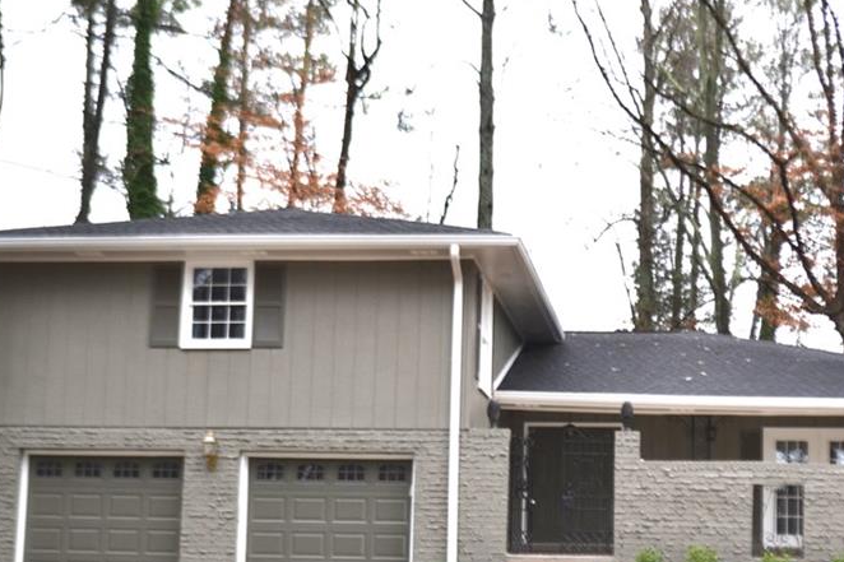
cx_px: 513
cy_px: 403
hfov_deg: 30.9
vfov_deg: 20.8
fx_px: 1523
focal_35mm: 65
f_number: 4.5
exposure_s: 1/125
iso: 200
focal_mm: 28
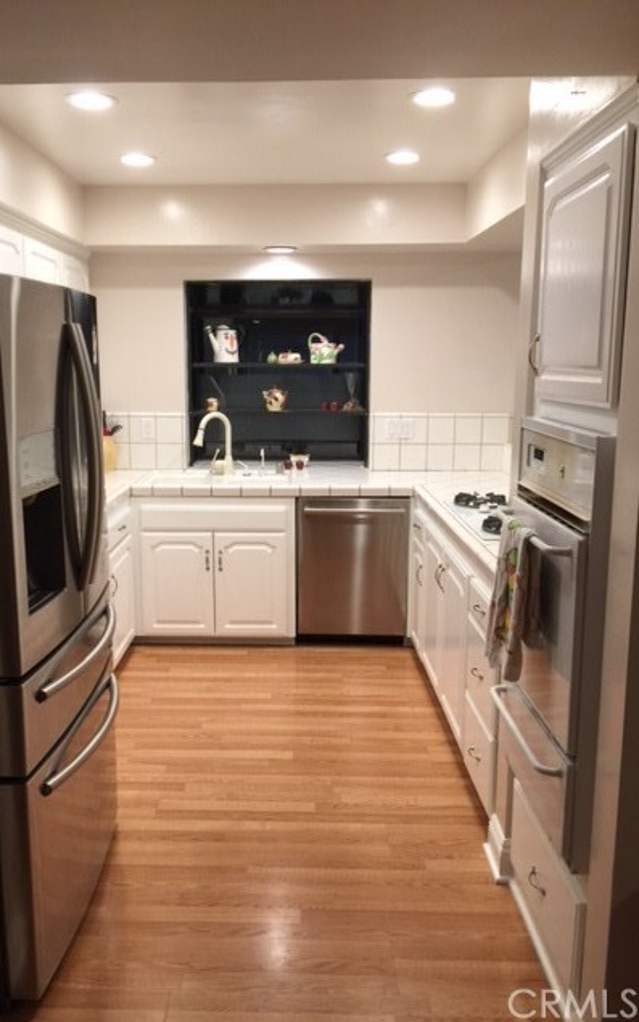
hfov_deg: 40.5
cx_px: 269
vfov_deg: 61.2
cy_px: 512
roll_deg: +0.7
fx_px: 864
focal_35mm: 31
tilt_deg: -9.3
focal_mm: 4.15
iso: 40
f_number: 2.2
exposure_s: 1/30
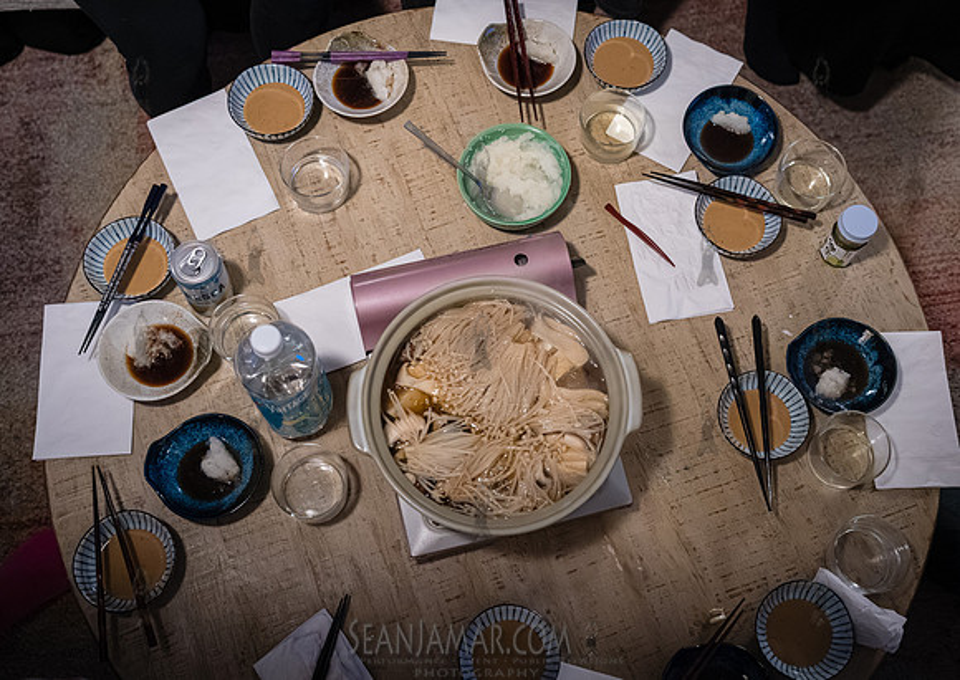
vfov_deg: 34.3
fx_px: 1100
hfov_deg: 47.1
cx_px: 509
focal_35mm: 40
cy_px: 303
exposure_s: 1/250
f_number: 3.2
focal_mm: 35
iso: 12800
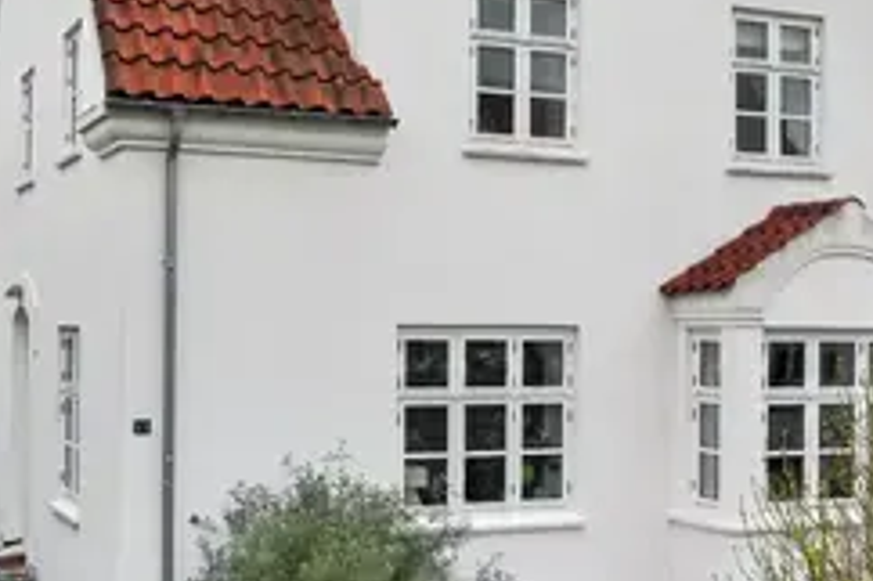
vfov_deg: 23.4
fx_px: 1381
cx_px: 433
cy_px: 119
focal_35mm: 57
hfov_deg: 35.1
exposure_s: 1/320
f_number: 8
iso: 400
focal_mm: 23
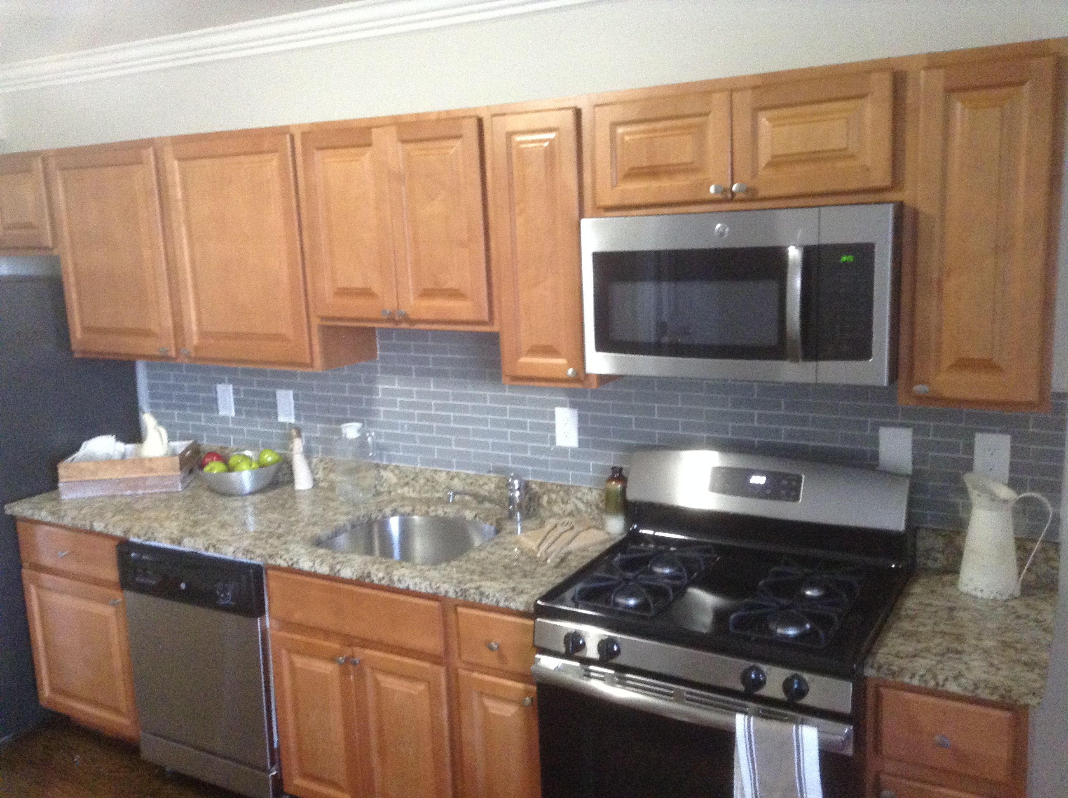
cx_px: 534
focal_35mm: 33
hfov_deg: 55.4
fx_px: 1017
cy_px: 399
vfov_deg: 42.8
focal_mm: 3.3
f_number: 2.4
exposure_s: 1/25
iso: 250
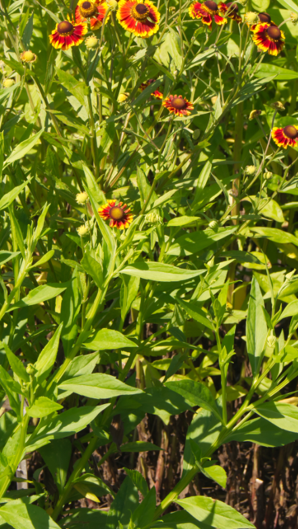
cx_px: 131
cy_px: 188
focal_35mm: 129
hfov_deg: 9.4
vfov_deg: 16.6
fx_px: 1808
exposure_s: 1/100
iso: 250
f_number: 16
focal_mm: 55
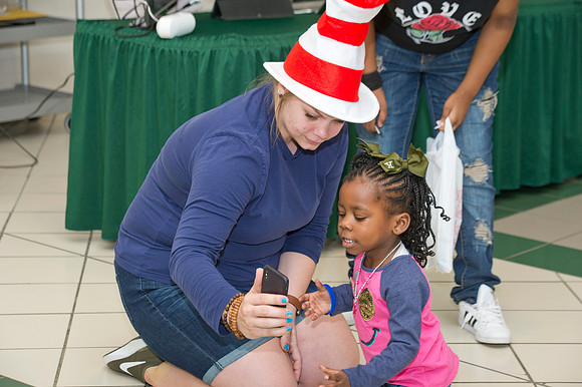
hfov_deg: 20.8
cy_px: 194
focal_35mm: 98
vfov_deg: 13.9
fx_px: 1583
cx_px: 291
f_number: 5.6
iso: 1250
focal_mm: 98
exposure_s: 1/250
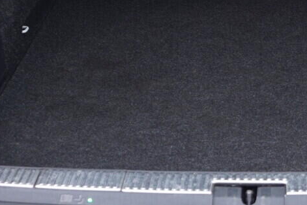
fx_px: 938
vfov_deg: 12.0
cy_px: -72
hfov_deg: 18.3
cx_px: 265
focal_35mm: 110
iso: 250
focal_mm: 24
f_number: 2.8
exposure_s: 1/40
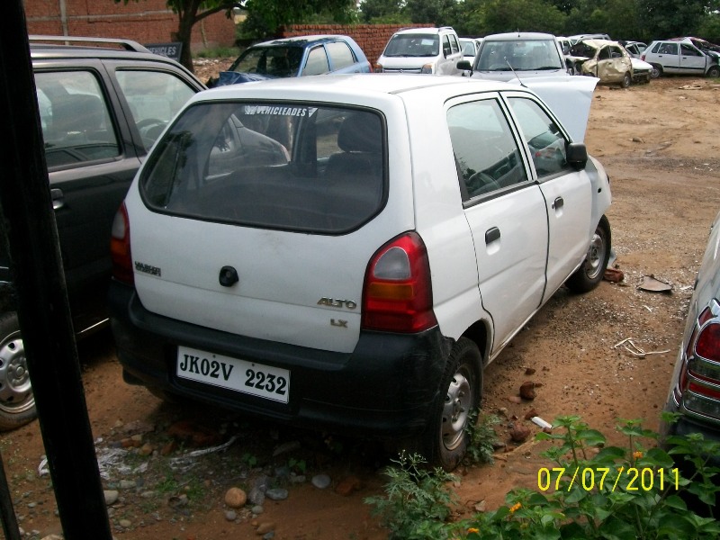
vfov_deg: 39.7
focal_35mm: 36
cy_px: 270
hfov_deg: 51.4
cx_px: 360
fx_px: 749
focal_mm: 6
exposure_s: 1/500
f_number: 4.8
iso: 100
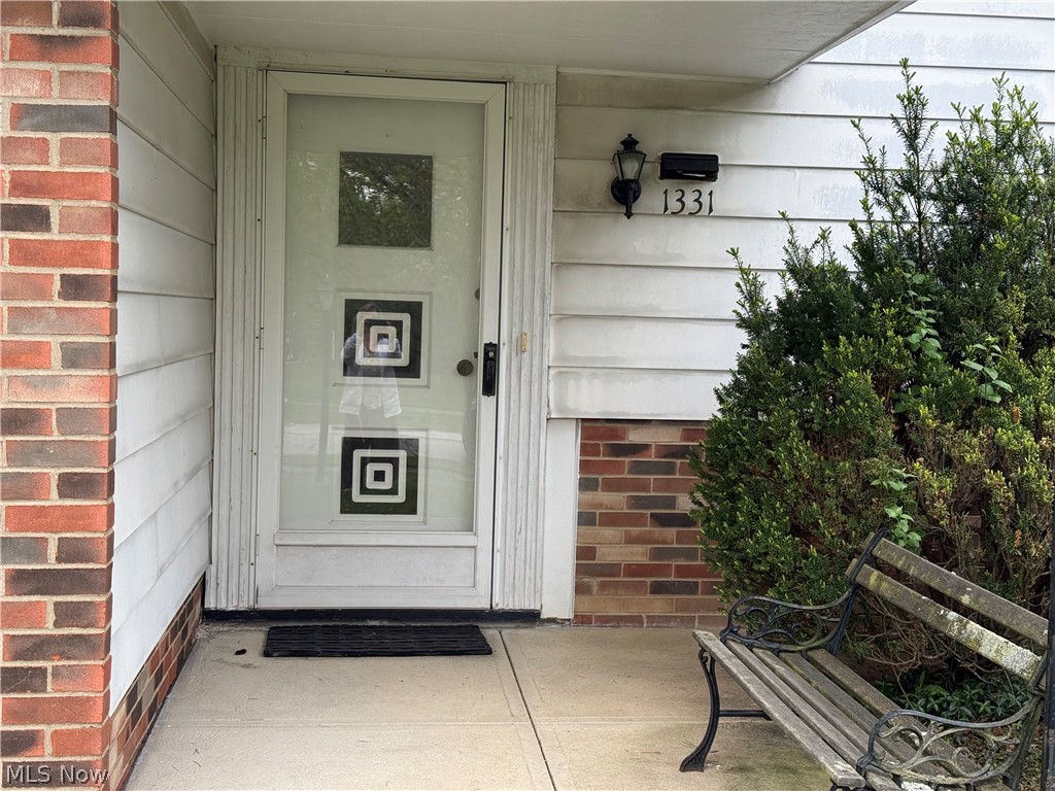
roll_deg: +0.2
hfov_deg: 39.7
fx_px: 1463
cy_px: 396
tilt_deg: -4.1
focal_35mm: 48
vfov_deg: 30.3
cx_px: 528
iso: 100
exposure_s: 1/487
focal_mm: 6.76
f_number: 1.78
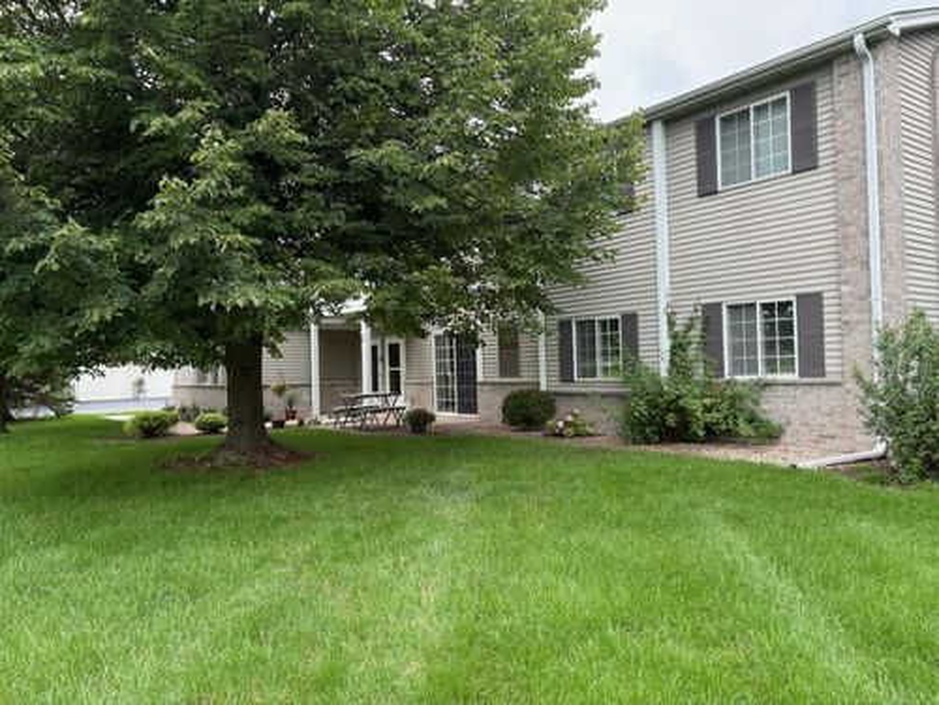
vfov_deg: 53.1
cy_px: 352
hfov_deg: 67.3
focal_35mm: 26
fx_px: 705
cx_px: 470
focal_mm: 5.96
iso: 40
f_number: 1.6
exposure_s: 1/121
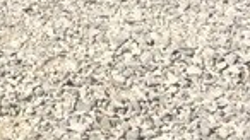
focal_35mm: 143
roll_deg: +2.4
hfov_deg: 12.9
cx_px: -267
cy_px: -192
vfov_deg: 7.9
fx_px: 948
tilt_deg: -12.5
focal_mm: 4.15
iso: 32
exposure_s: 1/2053
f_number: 2.2
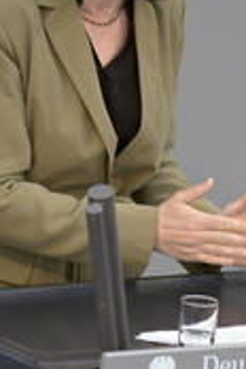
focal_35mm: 1034
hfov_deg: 1.3
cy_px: 89
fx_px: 10598
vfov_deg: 2.0
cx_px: 156
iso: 8000
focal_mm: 400
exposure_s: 1/500
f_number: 5.6
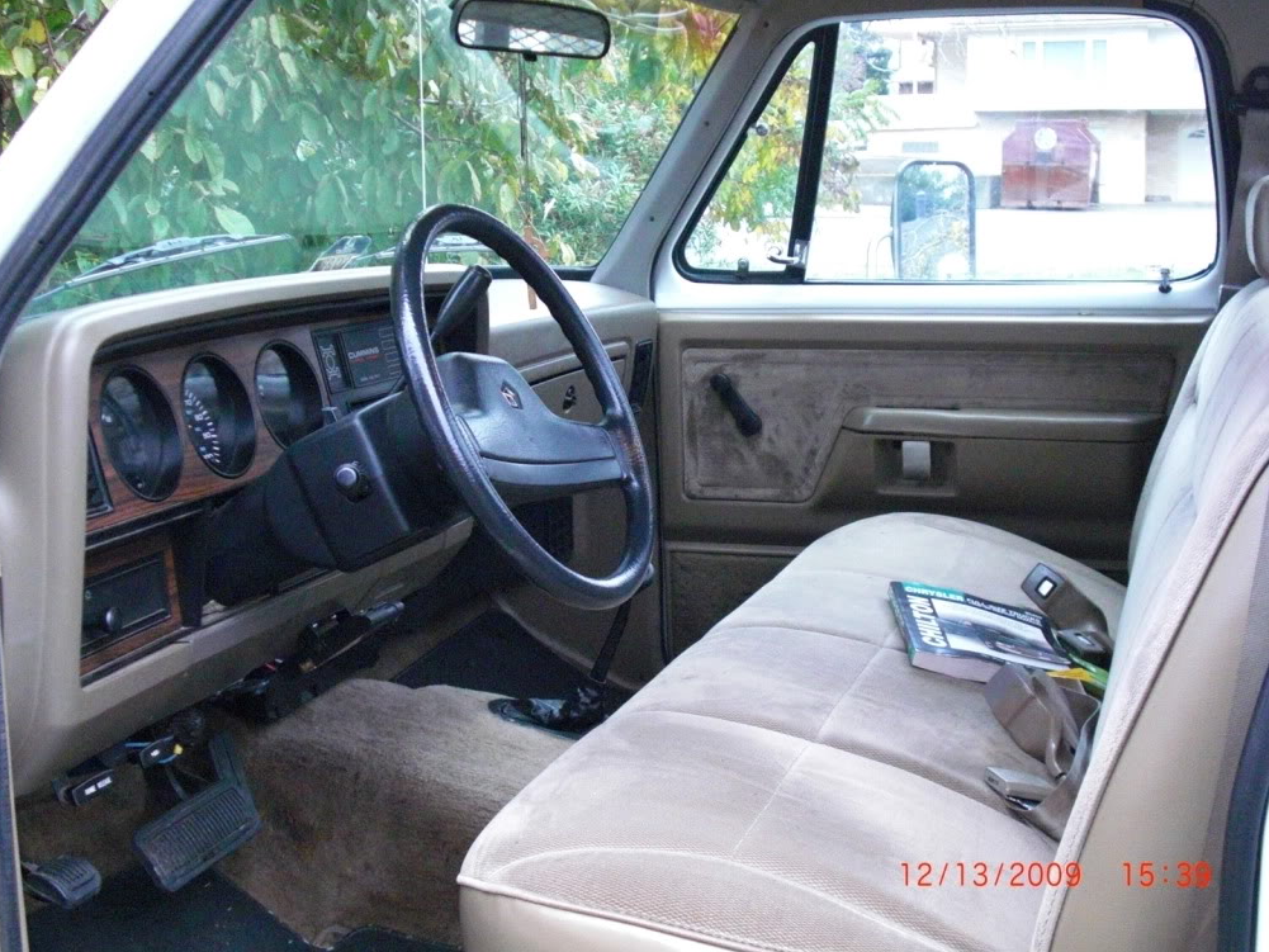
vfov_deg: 32.9
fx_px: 1613
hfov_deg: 42.9
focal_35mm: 44
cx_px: 640
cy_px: 486
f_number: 3.1
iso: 800
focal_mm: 7.6
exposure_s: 1/100
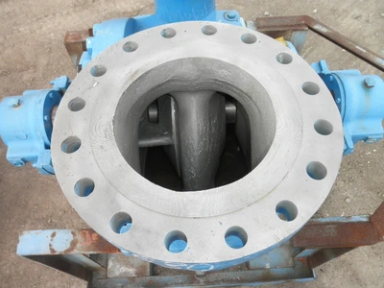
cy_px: 144
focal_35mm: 28
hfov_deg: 63.4
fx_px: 311
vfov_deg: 49.7
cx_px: 192
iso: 64
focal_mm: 5
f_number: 3
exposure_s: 1/250
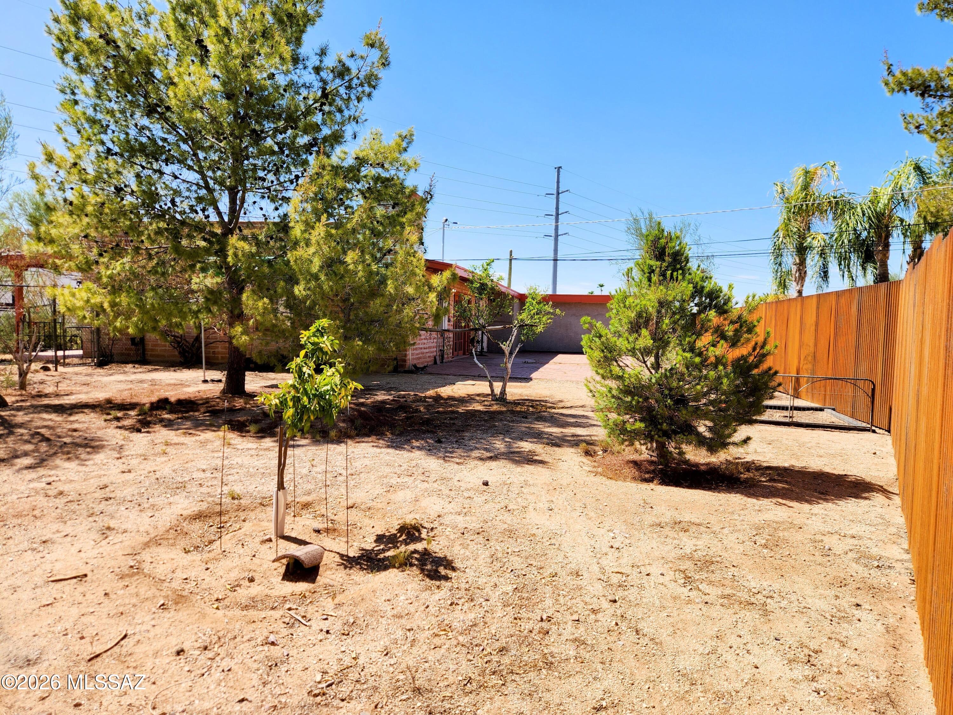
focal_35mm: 23
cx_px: 476
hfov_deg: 73.9
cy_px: 358
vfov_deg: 58.9
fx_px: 633
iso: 20
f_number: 1.8
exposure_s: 1/1493
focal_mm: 5.4
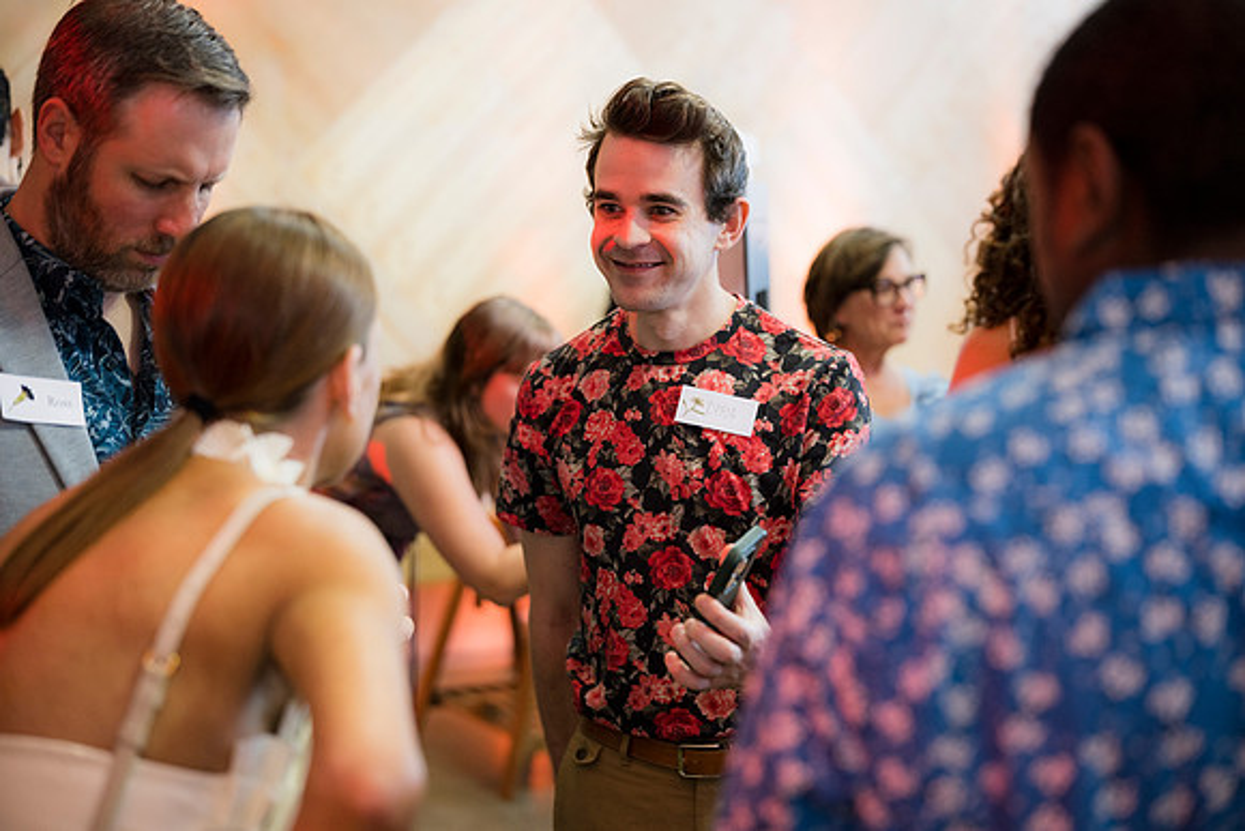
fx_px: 1902
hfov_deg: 36.2
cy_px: 416
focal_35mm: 55
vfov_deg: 24.6
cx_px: 622
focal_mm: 55
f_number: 2.2
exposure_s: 1/160
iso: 800
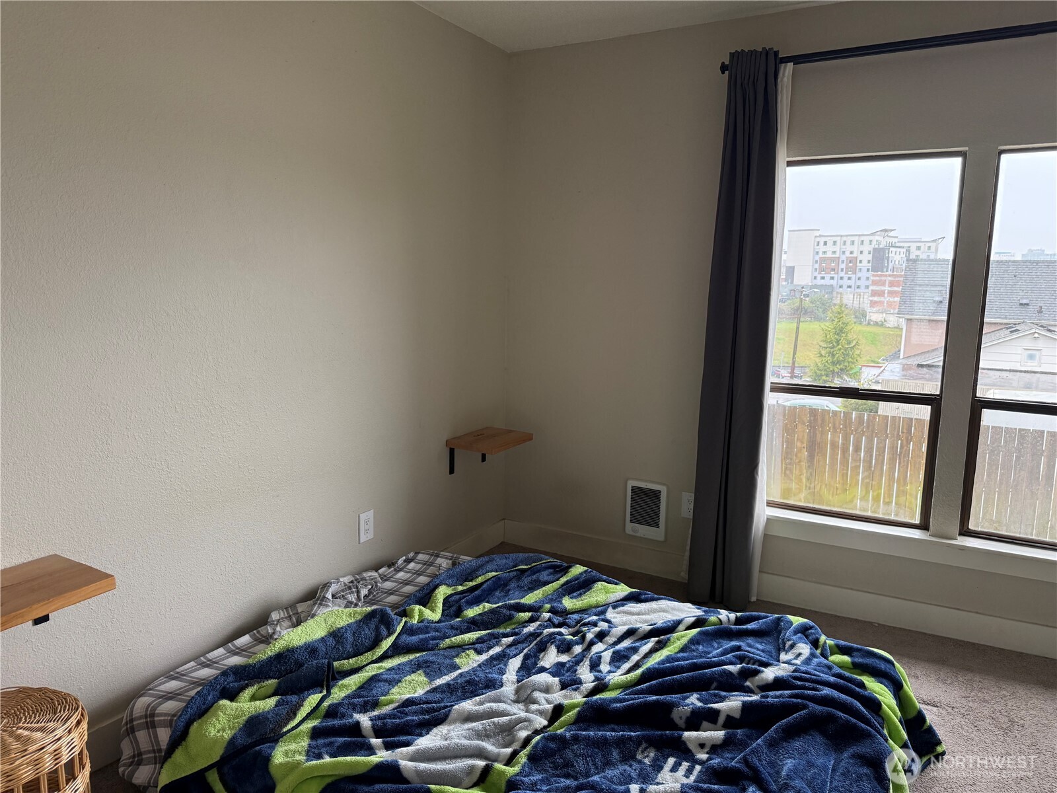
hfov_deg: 71.6
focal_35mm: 24
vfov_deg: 56.8
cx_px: 528
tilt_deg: -8.4
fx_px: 733
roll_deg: -0.3
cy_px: 396
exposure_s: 1/98
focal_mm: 6.76
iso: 200
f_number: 1.78
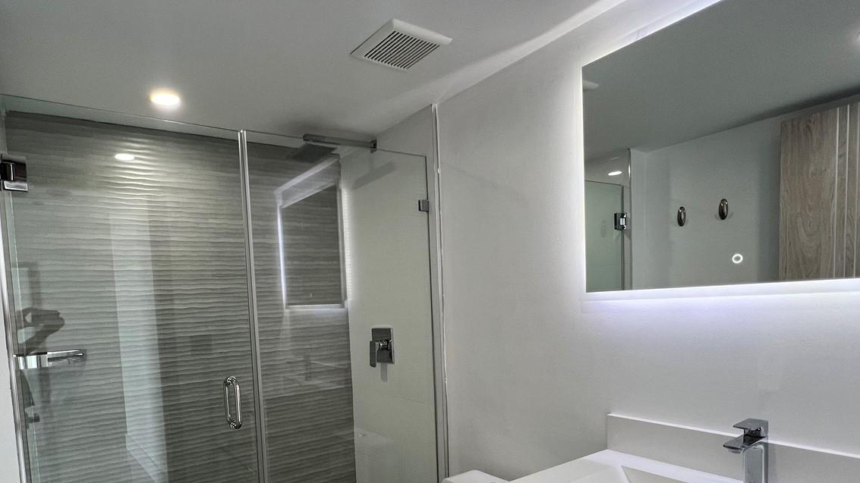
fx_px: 456
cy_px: 340
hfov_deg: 85.7
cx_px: 351
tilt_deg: -5.1
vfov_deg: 54.2
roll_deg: +2.9
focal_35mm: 20
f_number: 1.8
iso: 100
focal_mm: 1.57
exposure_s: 1/120
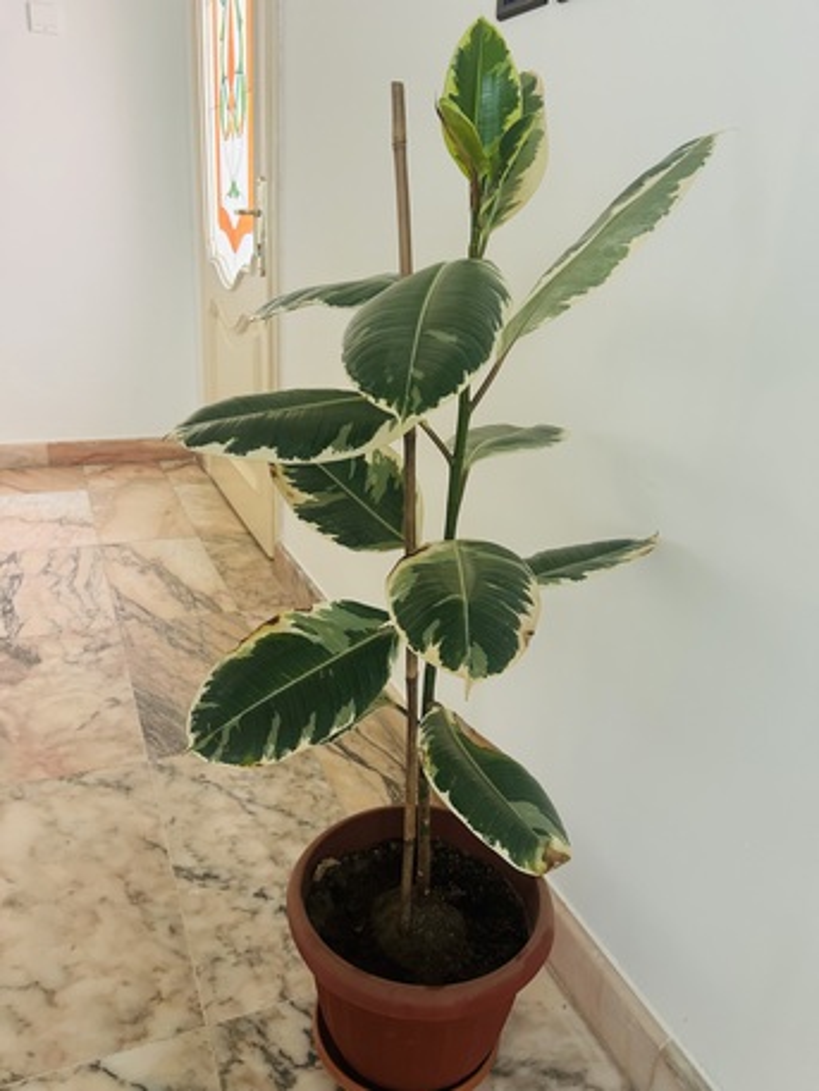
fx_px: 820
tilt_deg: -20.7
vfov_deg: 67.3
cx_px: 410
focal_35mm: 26
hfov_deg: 53.1
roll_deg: -4.1
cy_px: 546
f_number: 1.5
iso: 160
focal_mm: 5.7
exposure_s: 1/60
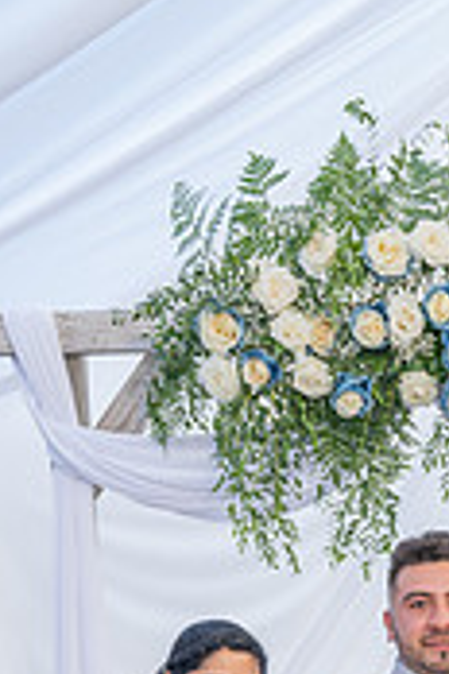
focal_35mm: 62
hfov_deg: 20.2
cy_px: 860
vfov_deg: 27.4
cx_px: 577
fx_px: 1160
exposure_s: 1/125
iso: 200
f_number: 4.5
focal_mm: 24
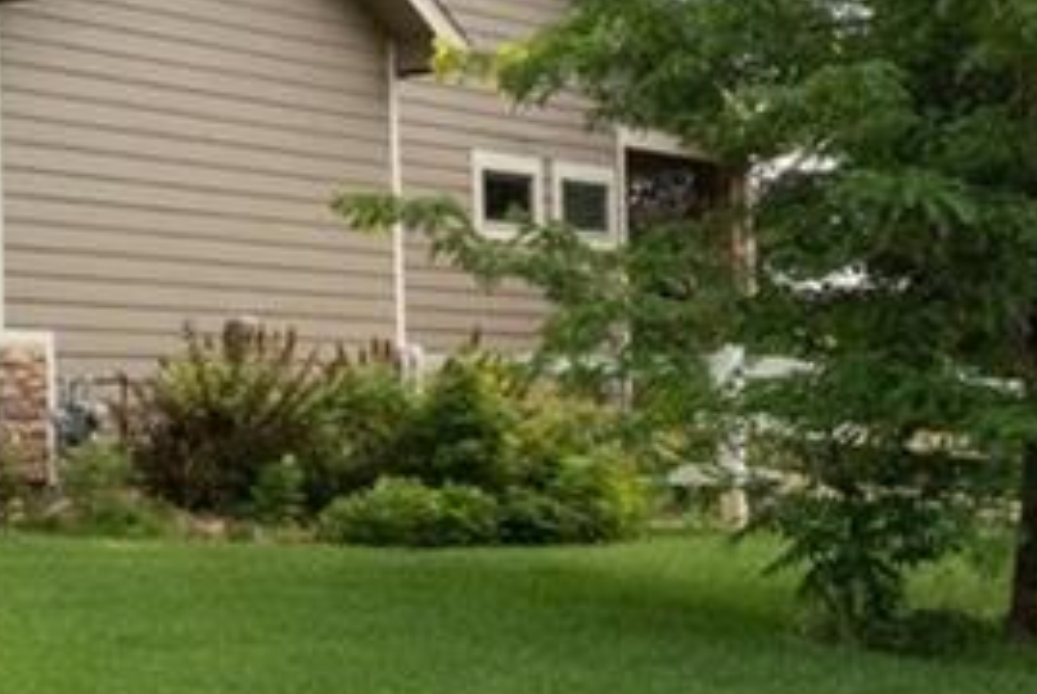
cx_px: -1045
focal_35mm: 95
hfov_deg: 16.4
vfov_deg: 14.4
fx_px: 2739
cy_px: 320
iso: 640
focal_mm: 16
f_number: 11
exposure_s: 1/800
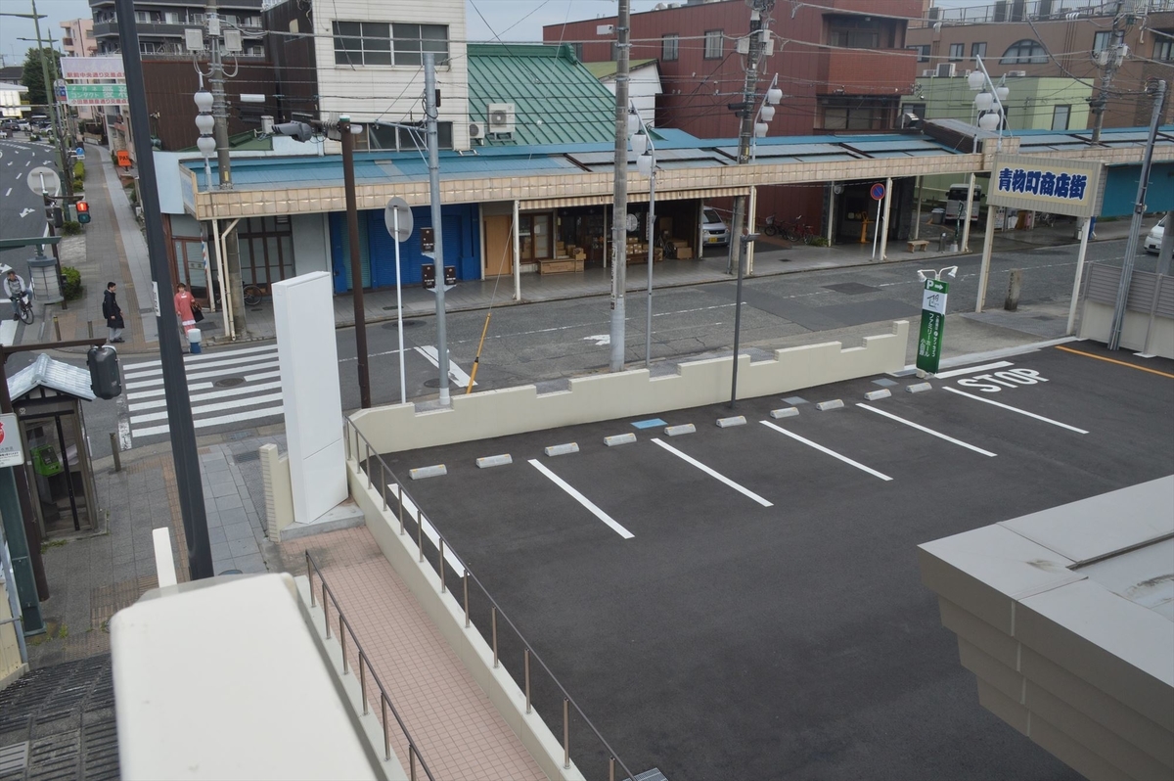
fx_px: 880
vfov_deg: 47.9
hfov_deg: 67.4
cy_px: 390
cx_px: 587
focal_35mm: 27
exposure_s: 1/320
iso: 400
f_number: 9
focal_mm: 18
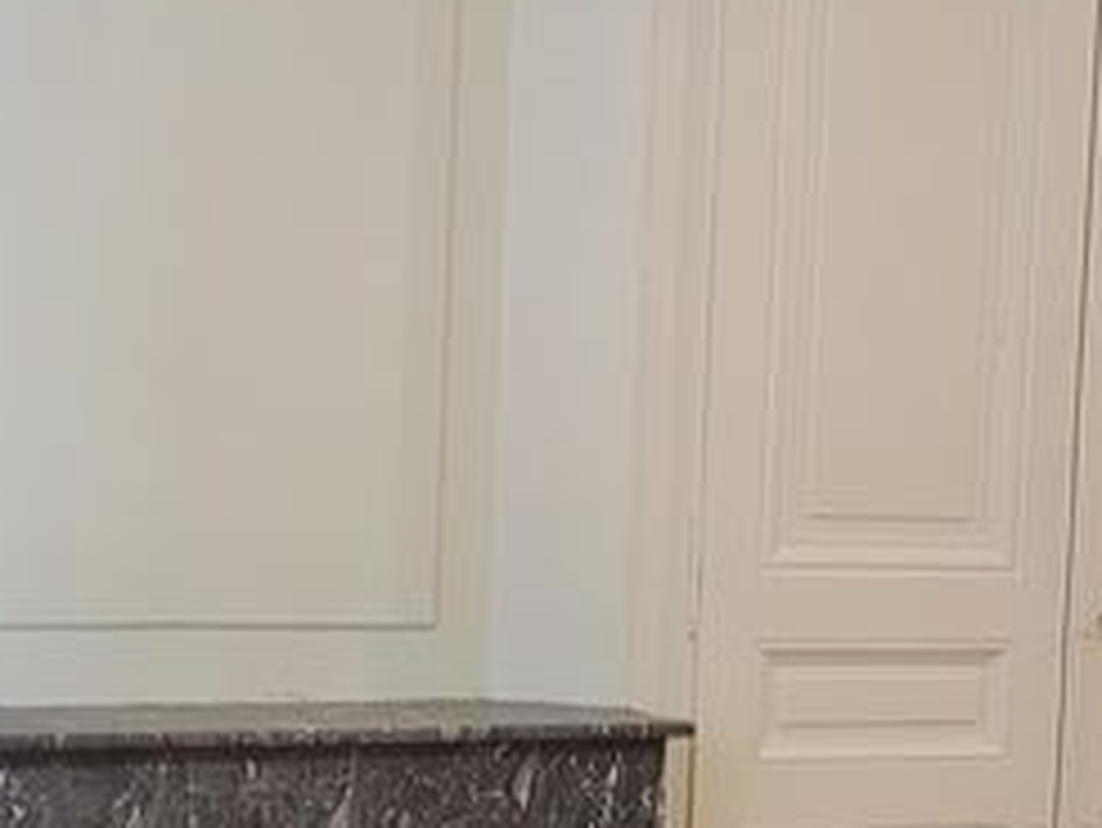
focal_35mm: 106
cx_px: 958
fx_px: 3376
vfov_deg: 13.8
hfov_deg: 18.3
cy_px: 765
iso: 320
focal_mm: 5.4
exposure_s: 1/50
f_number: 1.8
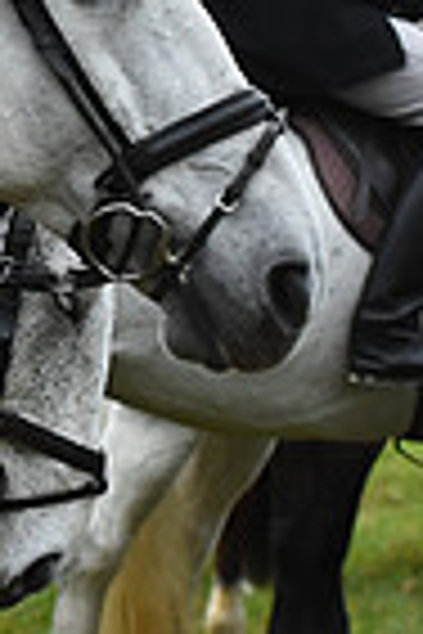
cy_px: -211
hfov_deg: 3.3
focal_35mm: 403
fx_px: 7102
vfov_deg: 5.1
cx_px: -783
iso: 4000
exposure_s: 1/1250
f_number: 5.6
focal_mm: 98
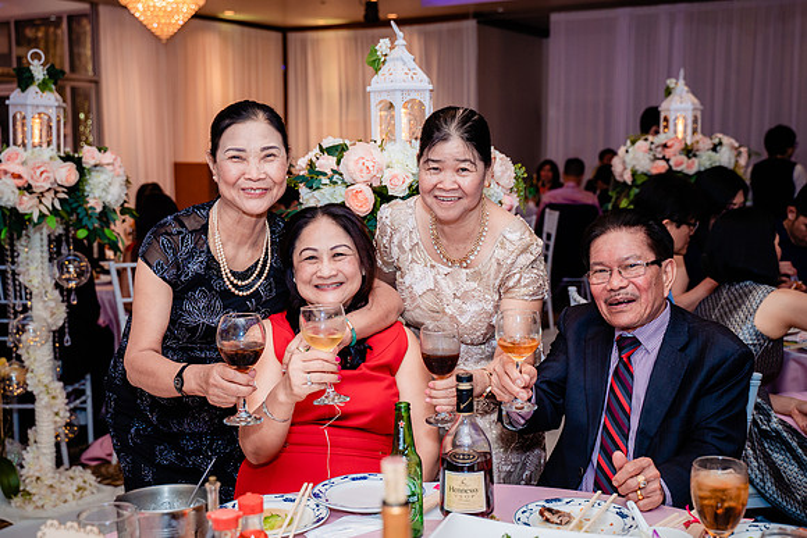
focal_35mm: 44
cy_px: 267
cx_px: 404
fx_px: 997
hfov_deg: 44.1
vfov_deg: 30.2
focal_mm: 40
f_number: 3.5
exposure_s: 1/160
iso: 640
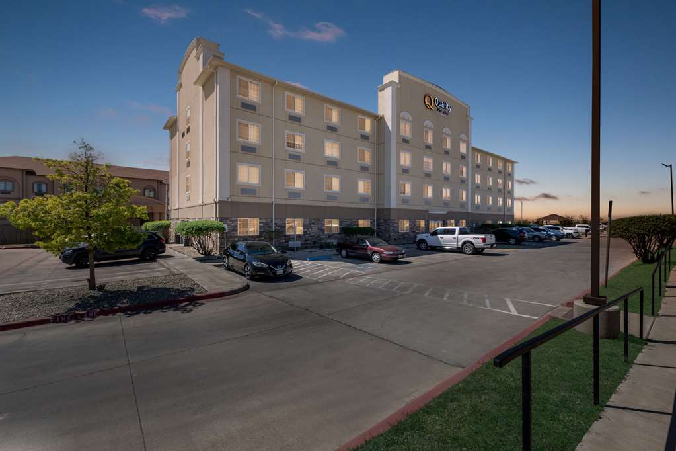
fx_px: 282
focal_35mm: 15
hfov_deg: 100.4
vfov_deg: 77.3
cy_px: 226
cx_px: 338
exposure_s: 1/640
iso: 400
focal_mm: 15
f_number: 5.6
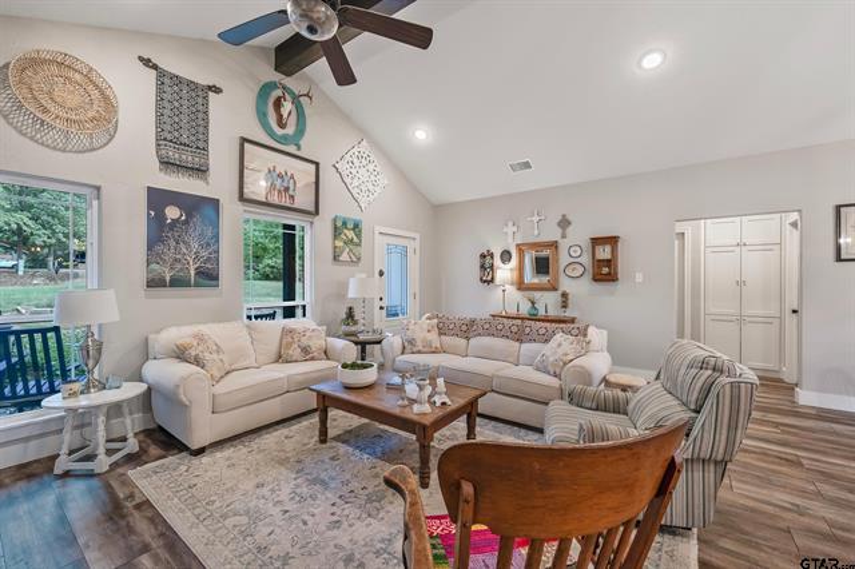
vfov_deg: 77.3
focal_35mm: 15
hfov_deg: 100.4
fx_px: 356
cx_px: 428
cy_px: 284
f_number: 8
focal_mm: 15
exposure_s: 1/13
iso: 800
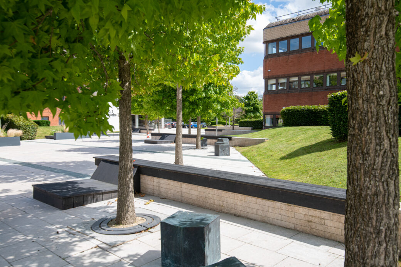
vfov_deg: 43.6
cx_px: 200
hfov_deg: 61.9
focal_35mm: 30
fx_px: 334
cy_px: 134
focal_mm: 30
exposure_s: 1/320
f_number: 8
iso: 200
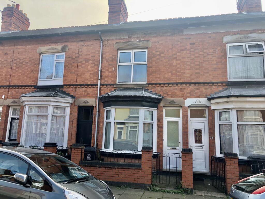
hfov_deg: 63.4
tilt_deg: +10.2
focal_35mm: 28
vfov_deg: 49.7
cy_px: 100
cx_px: 132
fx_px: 214
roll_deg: -2.2
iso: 20
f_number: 1.8
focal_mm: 3.99
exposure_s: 1/231
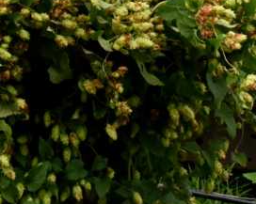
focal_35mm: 269
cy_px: -196
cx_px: -136
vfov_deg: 5.6
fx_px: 2036
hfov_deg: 7.1
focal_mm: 38
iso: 3600
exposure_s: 1/4000
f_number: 7.1
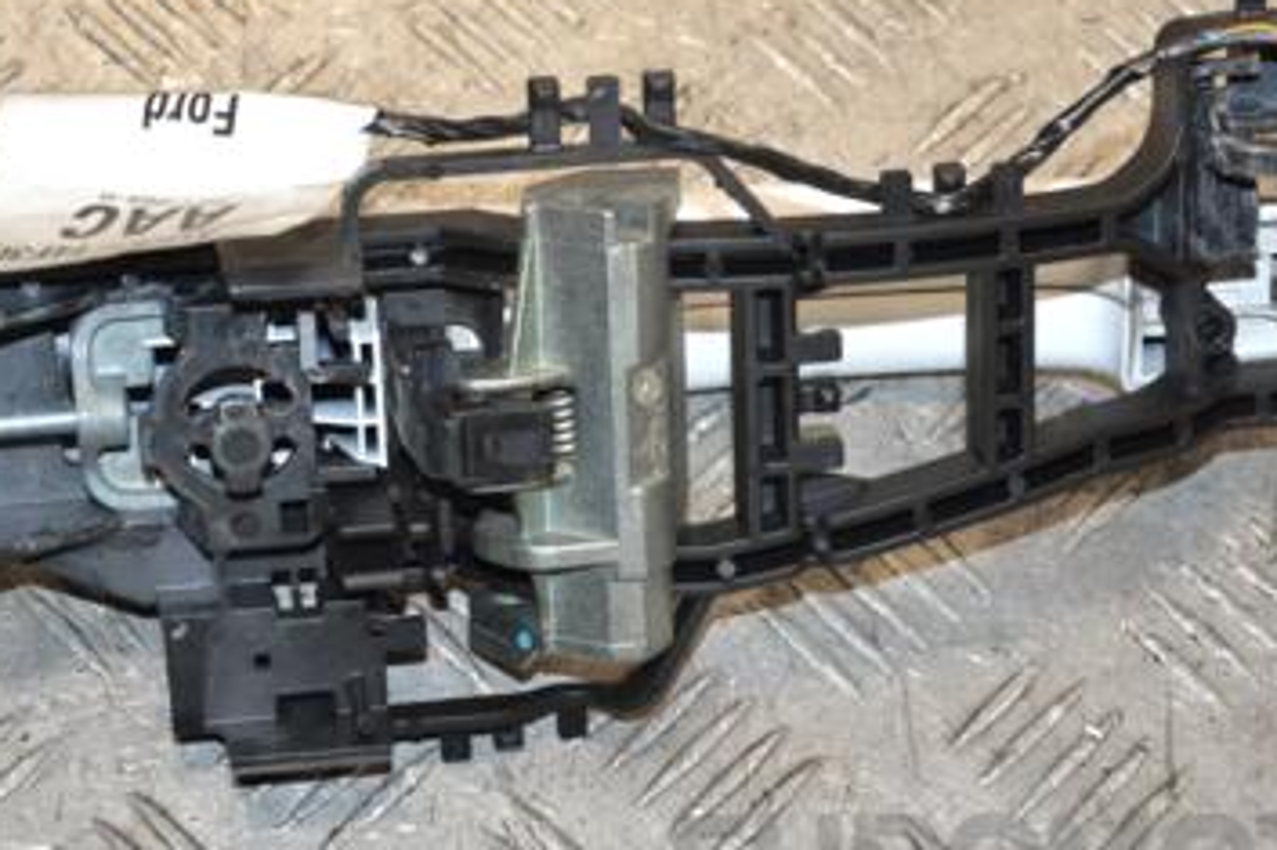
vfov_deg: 13.4
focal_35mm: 102
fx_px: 3616
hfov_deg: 20.0
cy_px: 387
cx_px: 604
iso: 800
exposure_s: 1/200
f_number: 5.6
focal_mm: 40
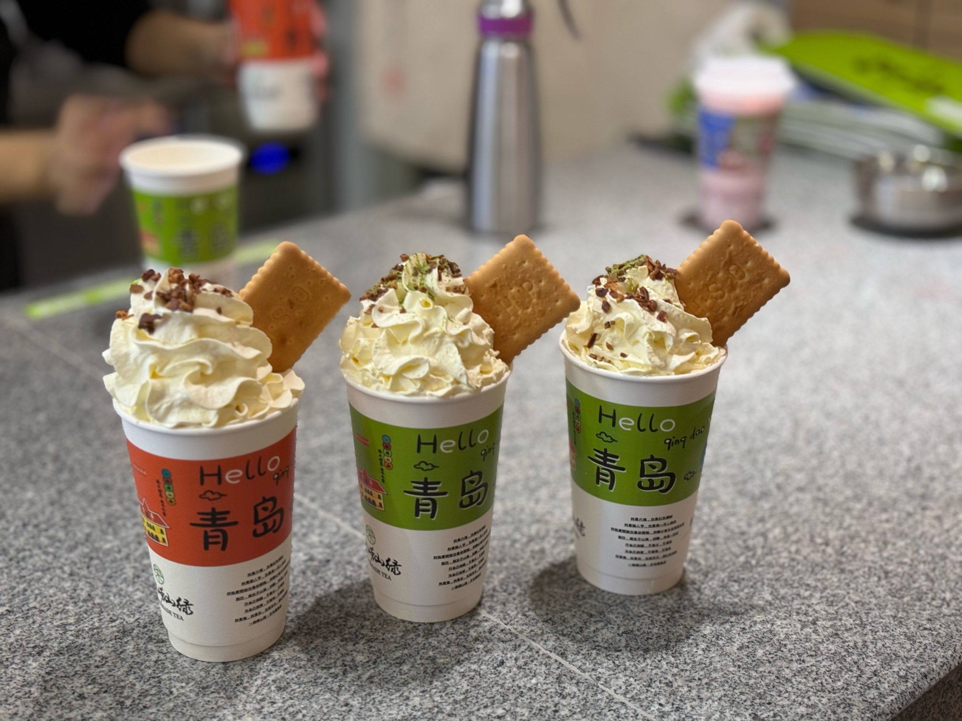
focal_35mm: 48
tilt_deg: -23.1
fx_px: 1334
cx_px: 481
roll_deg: -0.3
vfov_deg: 30.3
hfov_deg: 39.7
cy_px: 360
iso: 80
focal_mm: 6.76
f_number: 1.78
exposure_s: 1/50
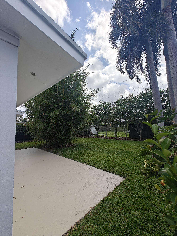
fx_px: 95
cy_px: 118
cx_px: 88
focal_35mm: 14
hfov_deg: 85.7
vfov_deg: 102.1
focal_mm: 2.62
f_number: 2.2
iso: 64
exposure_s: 1/1917
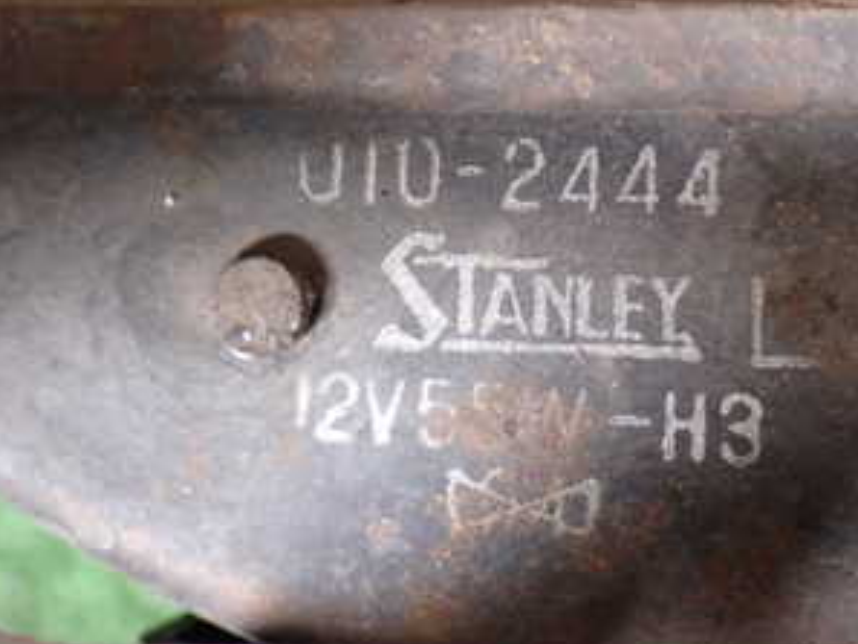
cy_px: 321
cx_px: 578
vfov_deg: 14.7
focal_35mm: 101
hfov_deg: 19.4
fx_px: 2504
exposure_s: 1/25
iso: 800
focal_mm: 9.01
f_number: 3.2
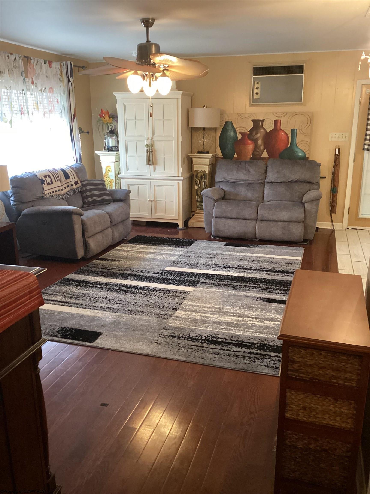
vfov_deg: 58.4
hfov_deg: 45.4
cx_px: 185
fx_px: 442
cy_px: 247
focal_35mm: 31
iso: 320
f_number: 2.4
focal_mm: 3.3
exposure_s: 1/30
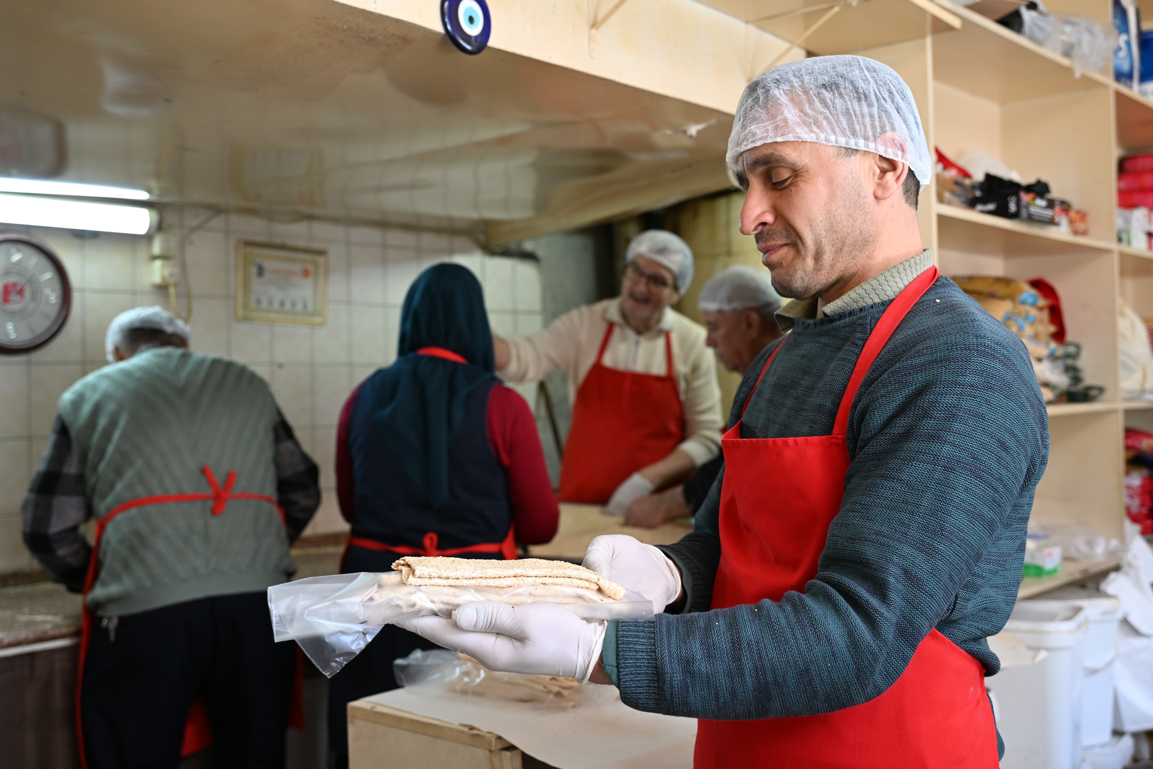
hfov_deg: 49.6
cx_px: 576
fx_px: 1249
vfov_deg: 34.2
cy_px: 384
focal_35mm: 39
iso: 1000
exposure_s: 1/125
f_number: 4
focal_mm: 39
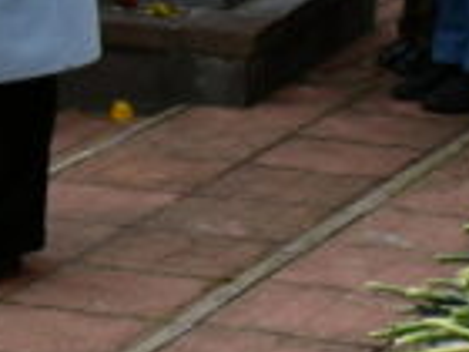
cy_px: -320
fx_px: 3428
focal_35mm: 253
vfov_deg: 5.8
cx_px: -131
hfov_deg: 7.7
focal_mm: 24
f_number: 8
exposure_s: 1/250
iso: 200
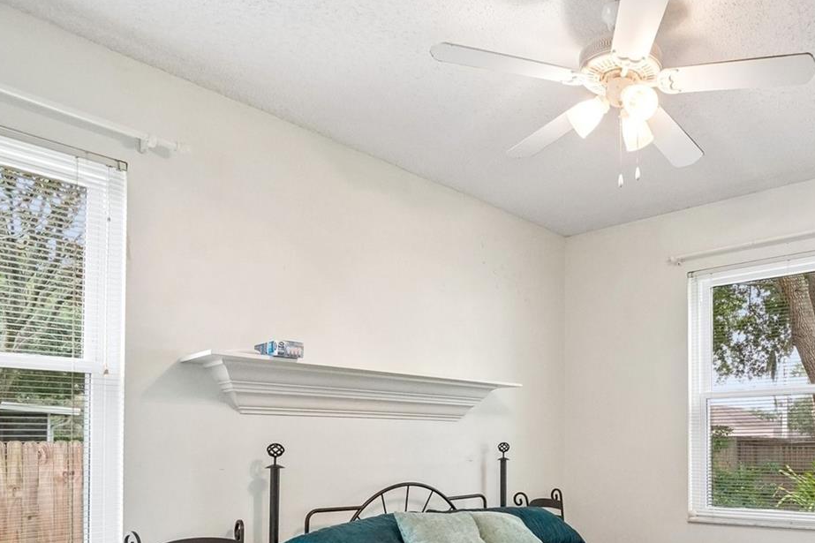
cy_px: 452
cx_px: 586
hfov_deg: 66.1
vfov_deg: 46.3
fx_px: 588
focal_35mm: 26
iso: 1600
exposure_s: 1/30
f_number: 8
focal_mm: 10
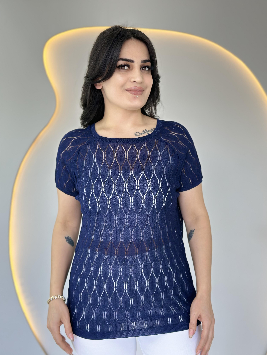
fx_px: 494
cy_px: 178
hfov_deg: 30.3
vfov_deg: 39.7
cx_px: 134
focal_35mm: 48
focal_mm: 6.86
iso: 80
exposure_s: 1/100
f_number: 1.78
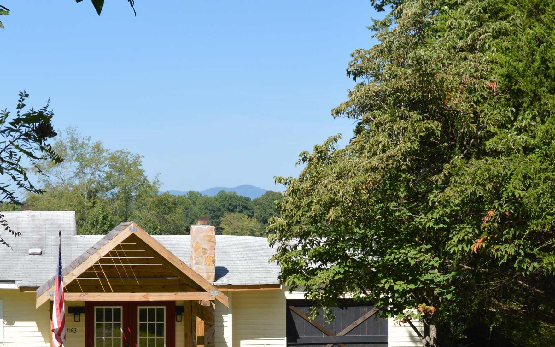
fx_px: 968
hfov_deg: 31.7
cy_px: 237
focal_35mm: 64
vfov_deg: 20.2
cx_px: 179
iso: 100
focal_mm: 24
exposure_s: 1/200
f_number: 7.1
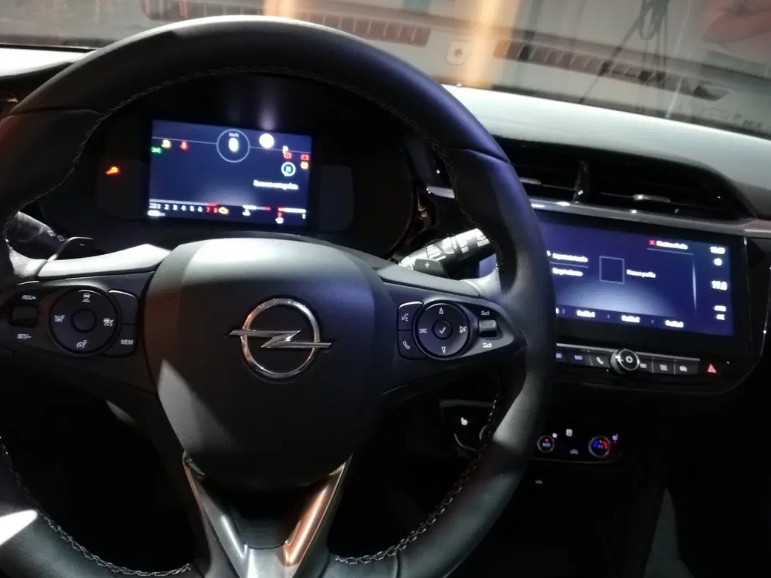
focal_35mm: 30
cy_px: 264
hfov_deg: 59.9
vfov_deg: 46.7
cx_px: 359
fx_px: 668
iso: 500
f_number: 2.2
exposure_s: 1/20
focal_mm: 3.81
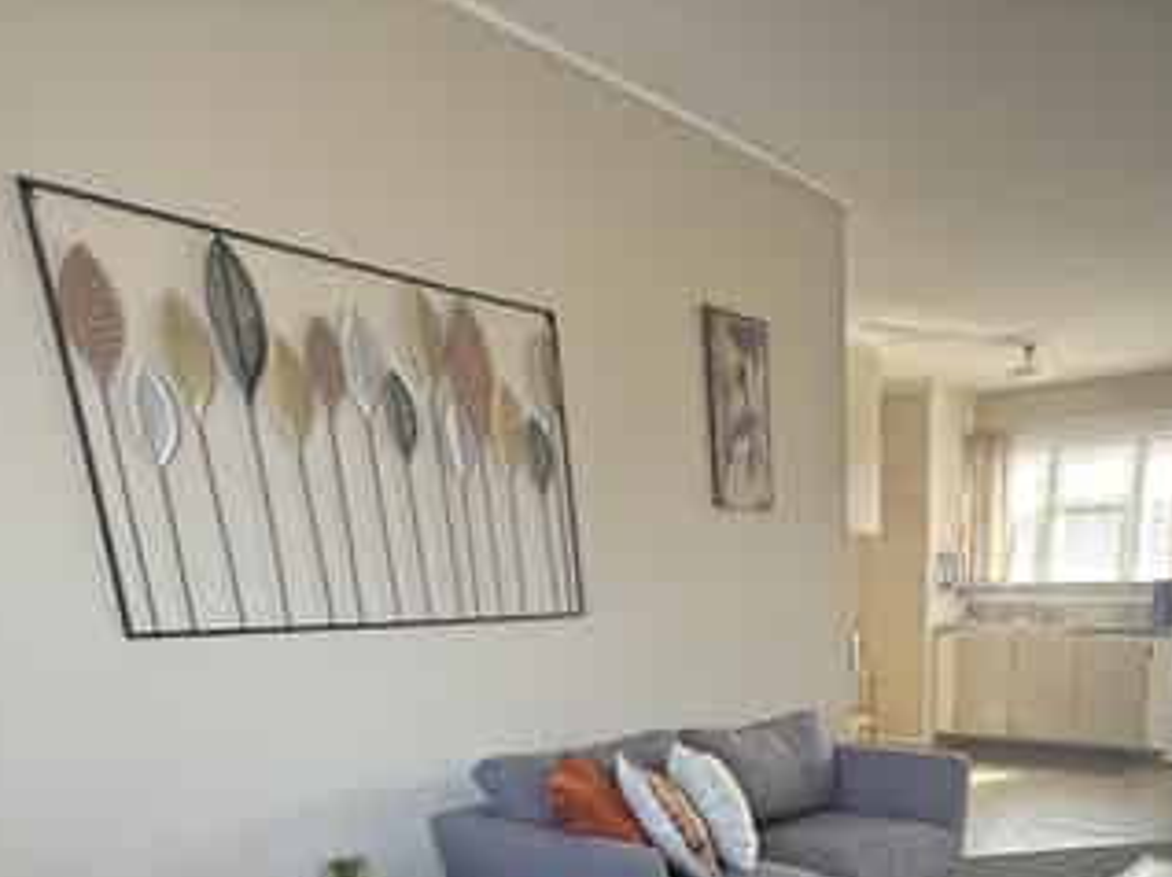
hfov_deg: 59.4
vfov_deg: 41.2
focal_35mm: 29
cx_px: 833
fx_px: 981
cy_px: 901
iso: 80
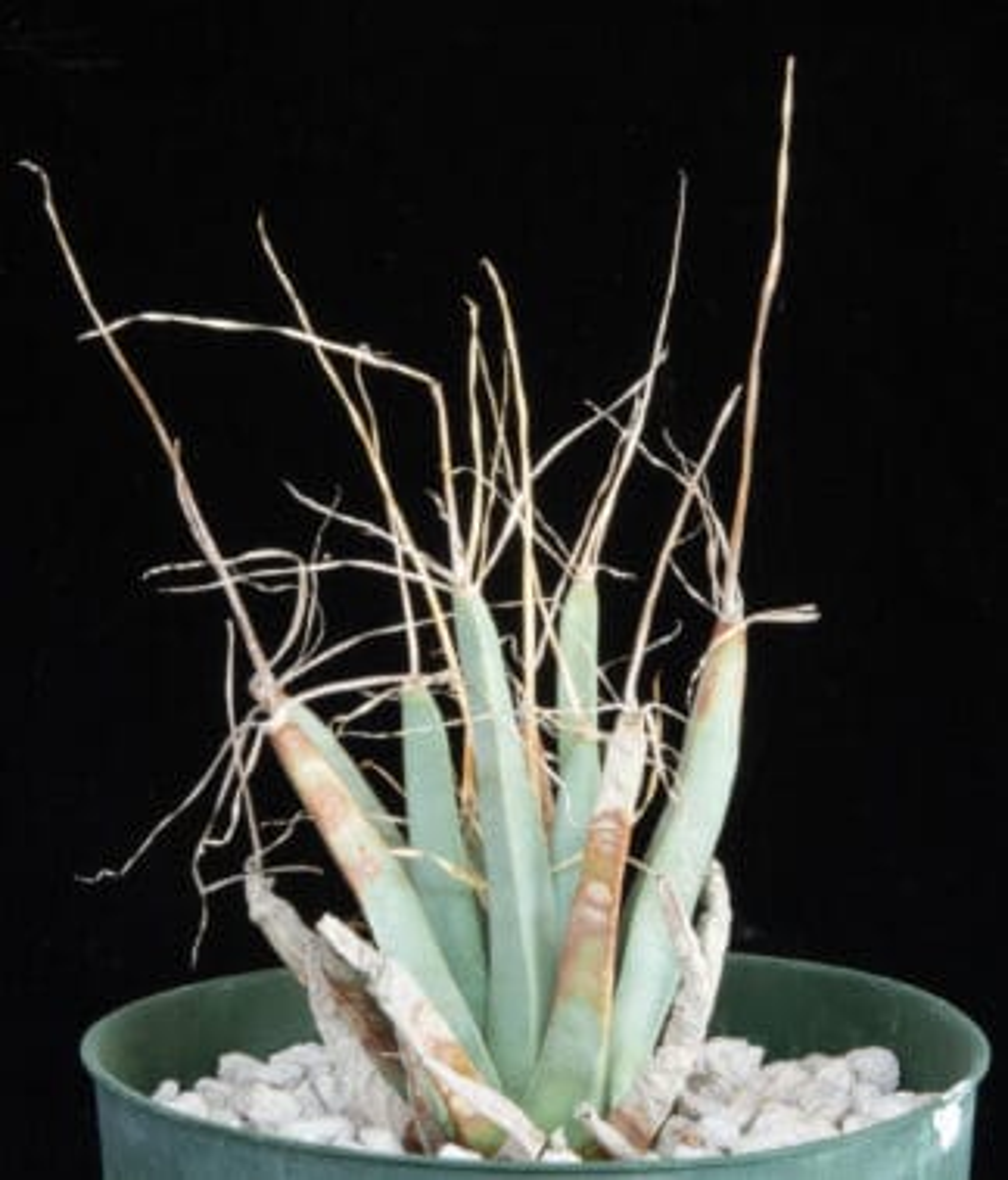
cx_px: 546
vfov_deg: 17.2
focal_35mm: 108
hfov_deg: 14.8
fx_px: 3889
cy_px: 487
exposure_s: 6
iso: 100
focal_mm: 60
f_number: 36
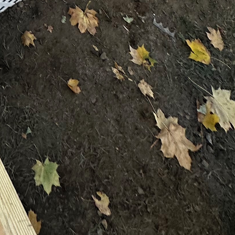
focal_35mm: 61
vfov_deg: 15.2
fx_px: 469
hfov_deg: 23.8
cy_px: -328
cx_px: -93
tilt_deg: -21.8
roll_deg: -1.7
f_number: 2.2
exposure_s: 1/99
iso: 64
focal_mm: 2.22
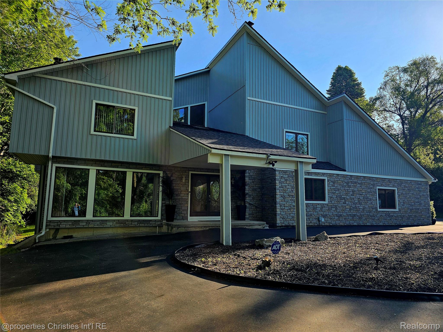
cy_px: 166
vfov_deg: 58.9
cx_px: 222
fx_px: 294
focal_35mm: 23
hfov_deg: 73.9
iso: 10
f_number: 1.7
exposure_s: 1/333
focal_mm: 6.3
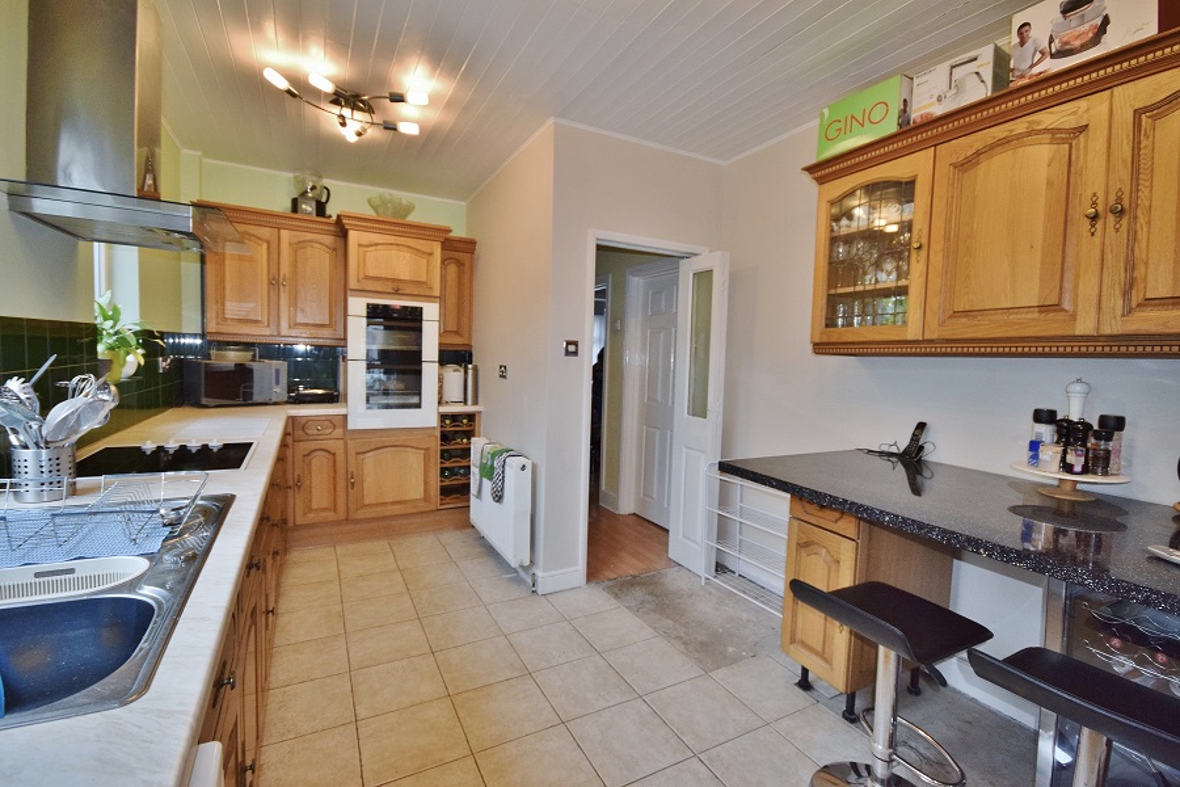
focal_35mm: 15
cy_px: 394
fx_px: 492
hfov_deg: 100.4
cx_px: 590
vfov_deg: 77.3
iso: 800
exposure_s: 1/100
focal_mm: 10
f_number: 5
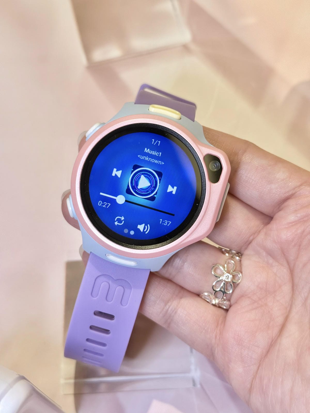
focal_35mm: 48
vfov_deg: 39.7
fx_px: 573
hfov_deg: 30.3
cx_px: 155
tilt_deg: -63.7
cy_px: 206
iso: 100
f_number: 1.78
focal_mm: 6.76
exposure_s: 1/120
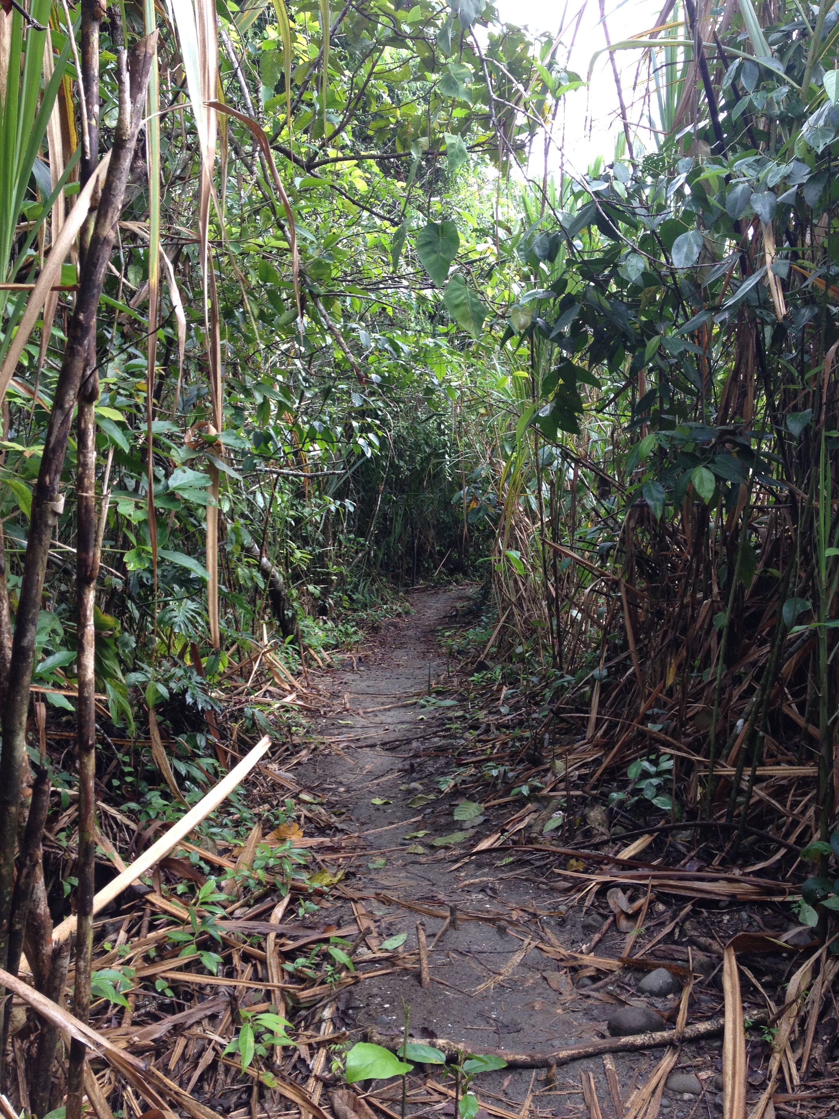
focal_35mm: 35
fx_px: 1131
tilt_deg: -5.7
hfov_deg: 40.7
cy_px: 560
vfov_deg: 52.6
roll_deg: +1.3
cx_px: 420
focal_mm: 4.28
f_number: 2.4
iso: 50
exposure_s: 1/120
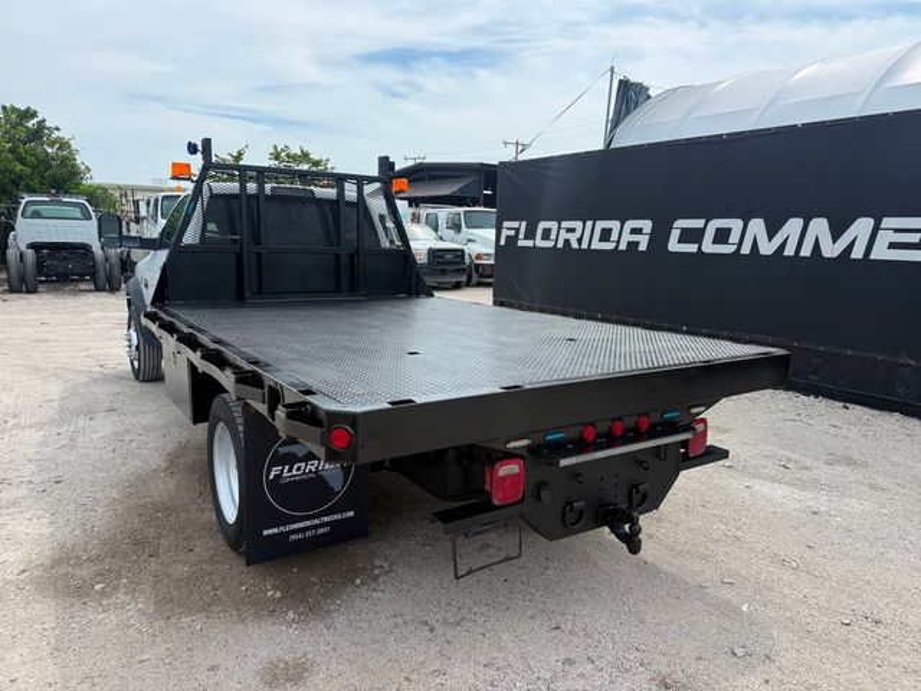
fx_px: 639
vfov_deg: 56.8
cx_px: 460
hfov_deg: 71.6
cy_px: 346
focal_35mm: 24
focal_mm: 6.76
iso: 80
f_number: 1.78
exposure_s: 1/4405
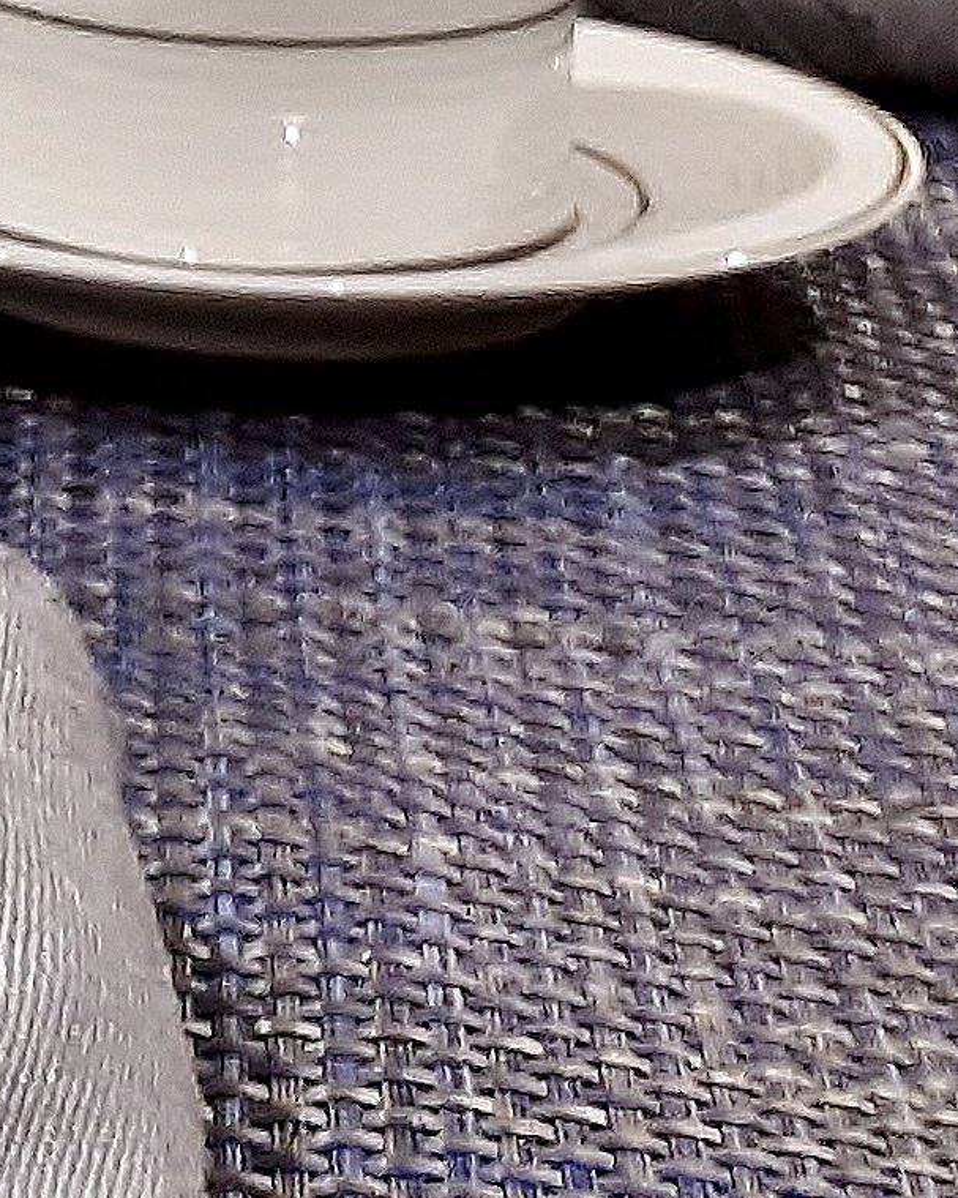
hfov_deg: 8.9
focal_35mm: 160
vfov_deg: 11.6
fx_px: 5672
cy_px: -508
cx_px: -1152
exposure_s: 1/17
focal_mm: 3.6
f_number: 1.9
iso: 160
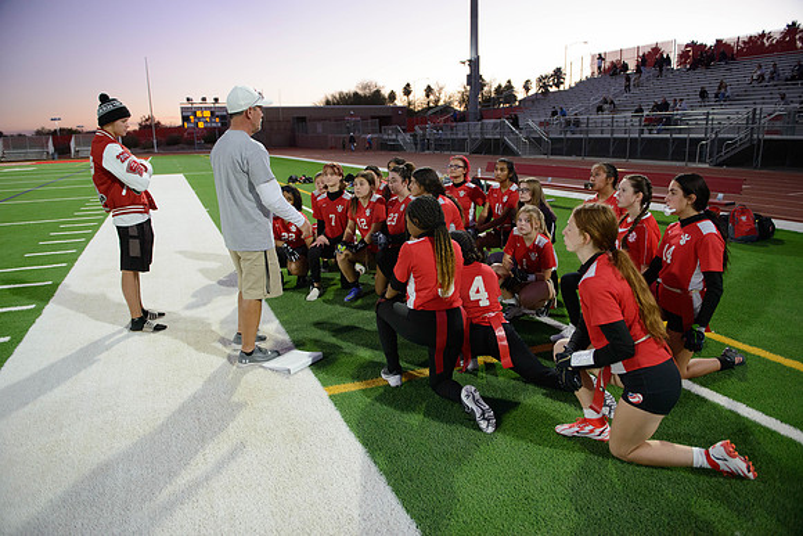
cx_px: 402
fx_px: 535
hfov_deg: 73.7
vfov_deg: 53.2
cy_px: 268
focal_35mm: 24
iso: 3200
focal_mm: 24
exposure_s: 1/400
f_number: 2.8
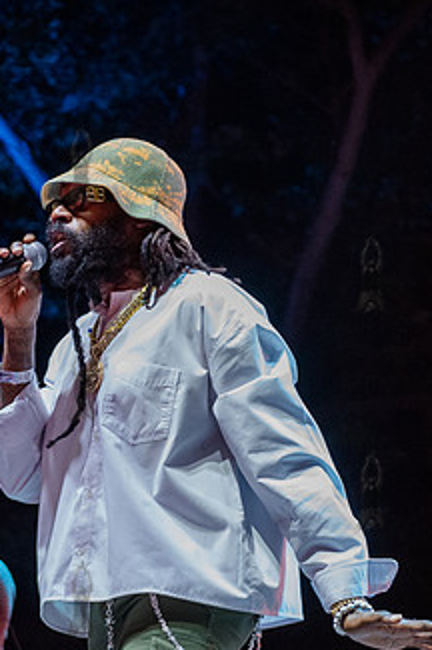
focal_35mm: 163
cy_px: 315
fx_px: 2940
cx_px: 253
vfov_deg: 12.6
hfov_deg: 8.4
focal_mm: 70
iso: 3200
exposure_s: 1/250
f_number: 3.5
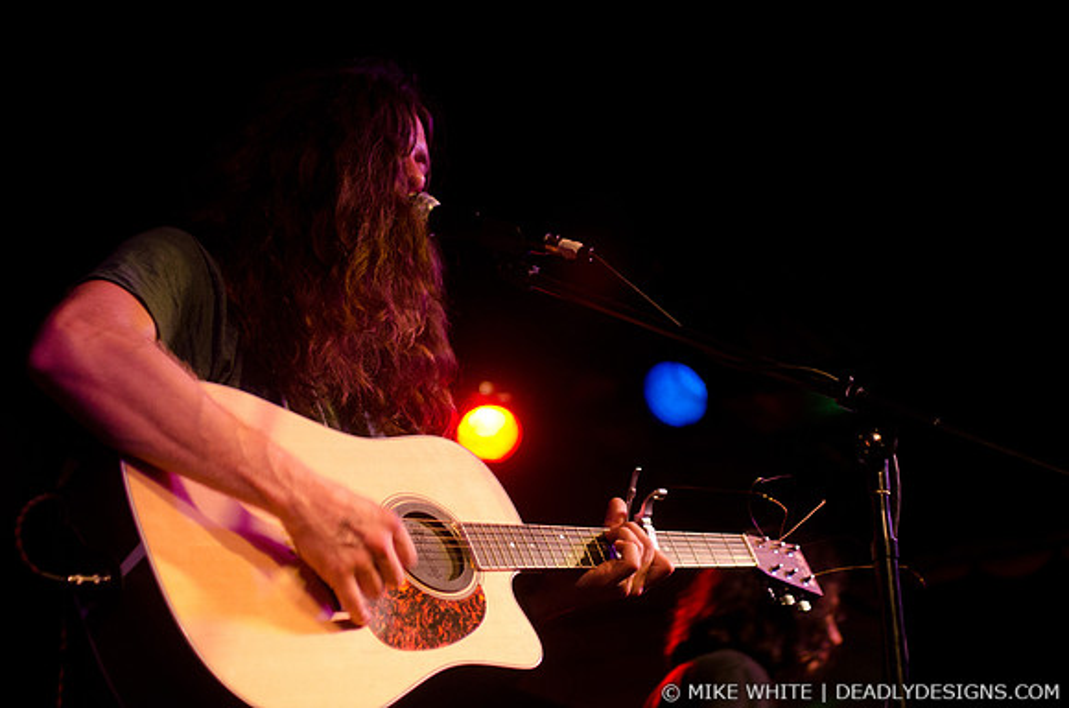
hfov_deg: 26.0
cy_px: 354
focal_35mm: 78
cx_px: 534
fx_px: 2311
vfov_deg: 17.4
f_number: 2.8
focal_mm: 52
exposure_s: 1/50
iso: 1600
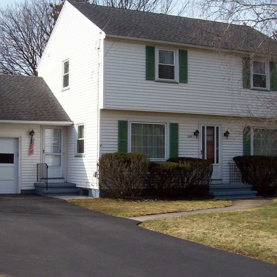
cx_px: 93
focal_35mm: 59
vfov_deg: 29.1
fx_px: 534
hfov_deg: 28.9
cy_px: 131
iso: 80
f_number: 4.8
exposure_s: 1/465
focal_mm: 6
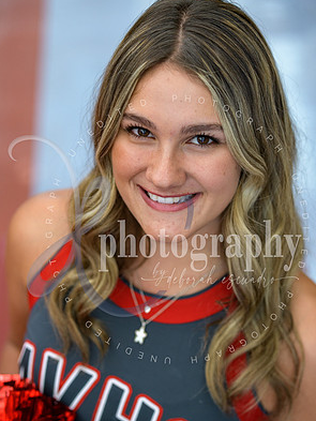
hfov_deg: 19.1
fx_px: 937
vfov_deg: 25.3
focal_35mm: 77
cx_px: 160
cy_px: 226
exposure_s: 1/125
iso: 250
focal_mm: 70
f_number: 2.8
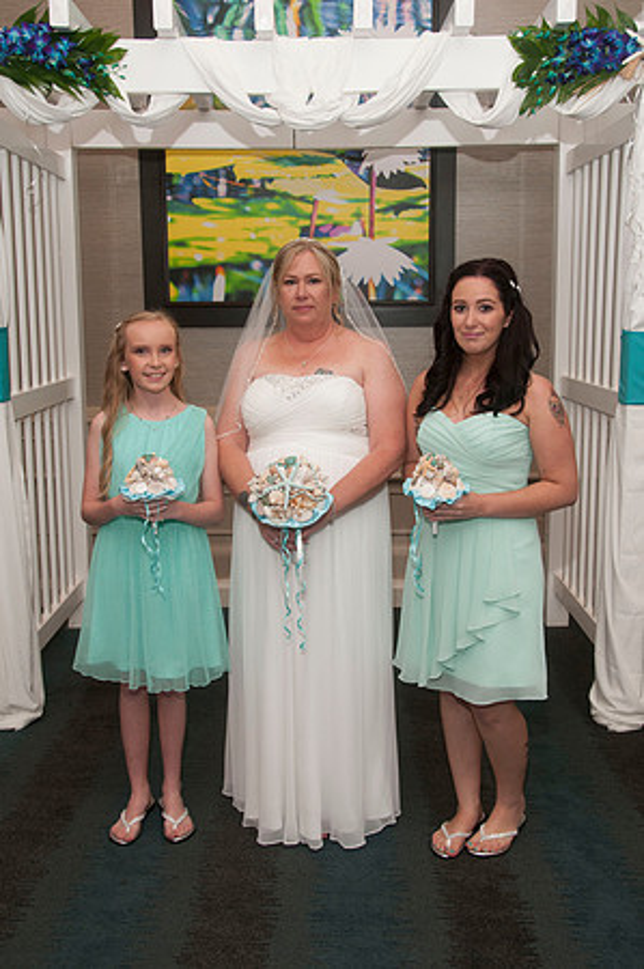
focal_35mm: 36
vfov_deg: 53.2
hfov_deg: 36.8
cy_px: 484
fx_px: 968
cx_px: 322
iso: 400
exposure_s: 1/60
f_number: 5.6
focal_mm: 24
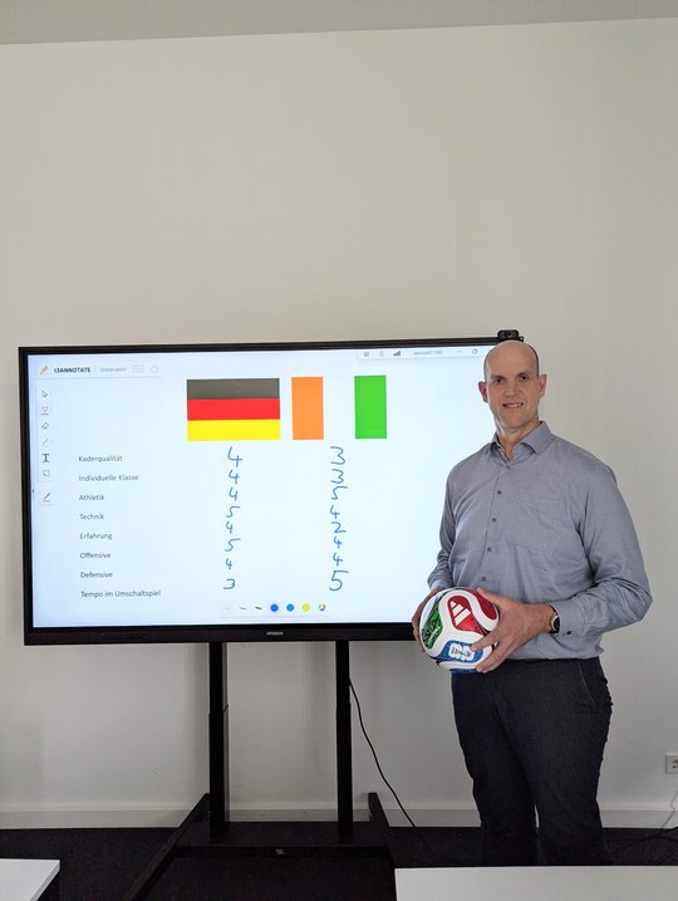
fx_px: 625
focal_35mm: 24
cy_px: 450
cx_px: 339
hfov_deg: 56.9
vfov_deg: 71.5
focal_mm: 6.81
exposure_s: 1/91
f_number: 1.85
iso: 93
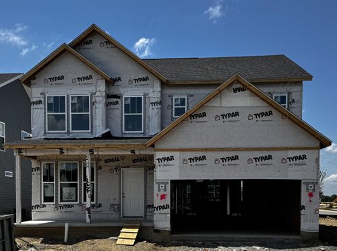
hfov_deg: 71.7
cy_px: 126
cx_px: 168
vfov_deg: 56.7
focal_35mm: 24
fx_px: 233
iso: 80
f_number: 1.78
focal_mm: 6.76
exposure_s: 1/5814
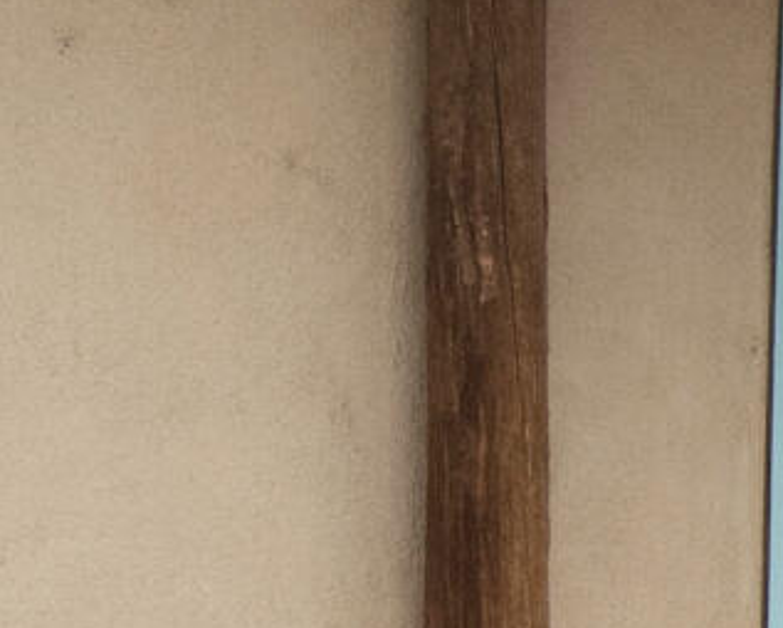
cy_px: 439
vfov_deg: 11.6
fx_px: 3084
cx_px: 1606
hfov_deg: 12.6
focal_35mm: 133
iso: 400
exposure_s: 1/400
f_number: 8
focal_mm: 10
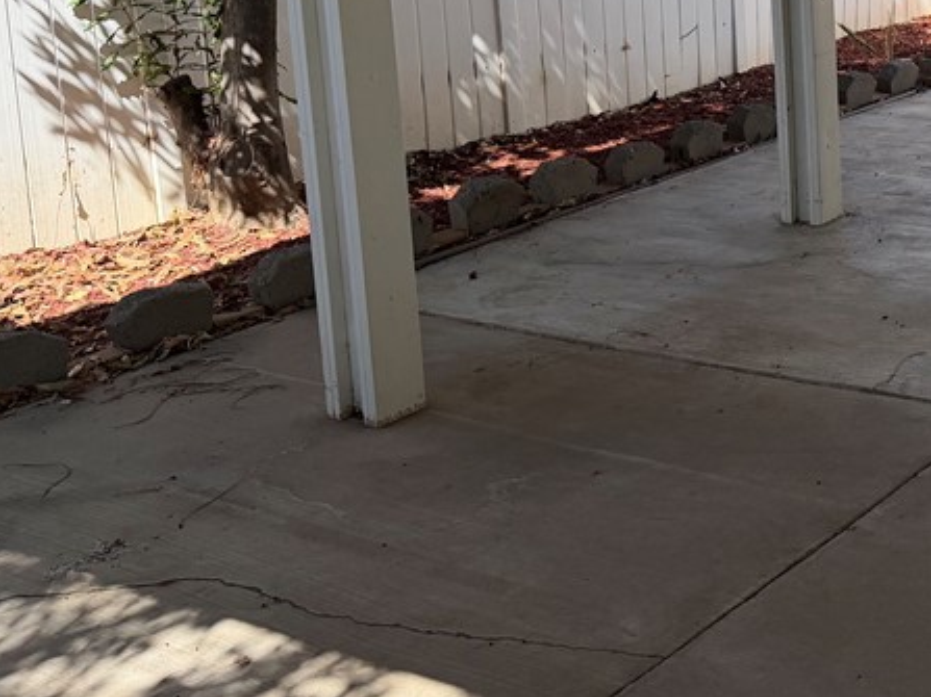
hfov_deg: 31.1
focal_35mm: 55
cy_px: 71
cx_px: 1023
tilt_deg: -9.0
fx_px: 1479
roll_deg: +1.3
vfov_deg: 25.7
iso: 100
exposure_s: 1/3759
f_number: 1.78
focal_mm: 6.76
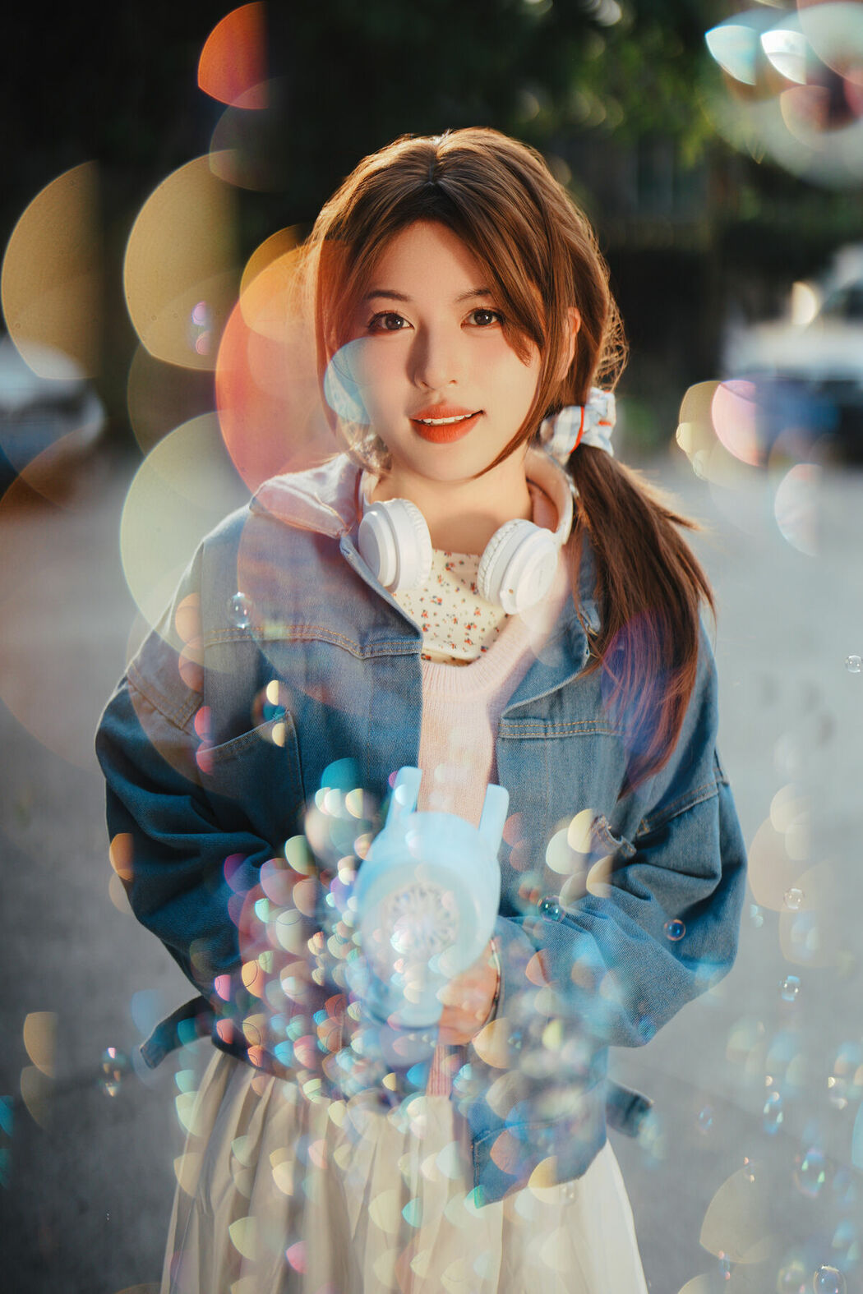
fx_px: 1798
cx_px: 432
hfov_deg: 27.0
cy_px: 647
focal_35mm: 50
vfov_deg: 39.6
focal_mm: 50
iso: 400
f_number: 1.2
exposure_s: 1/8000
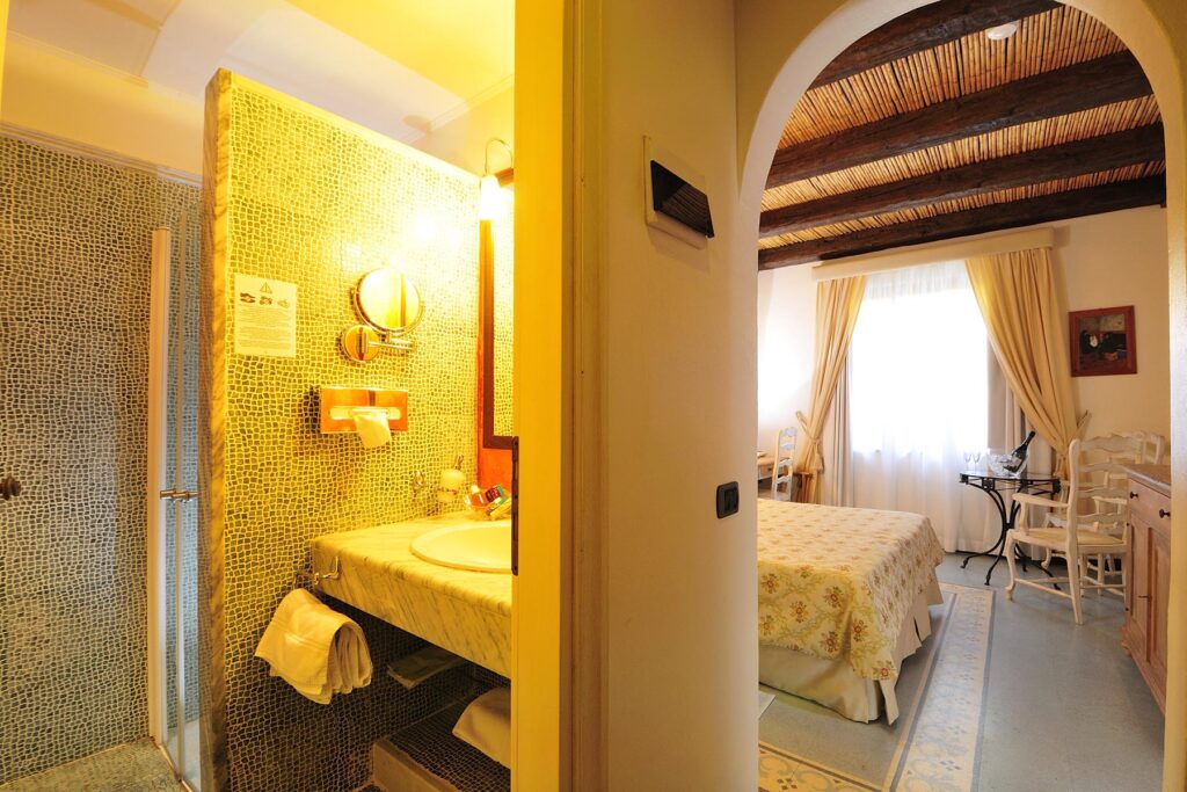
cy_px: 396
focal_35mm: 15
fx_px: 495
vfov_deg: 77.3
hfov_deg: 100.4
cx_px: 594
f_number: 14
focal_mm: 10
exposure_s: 1
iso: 400
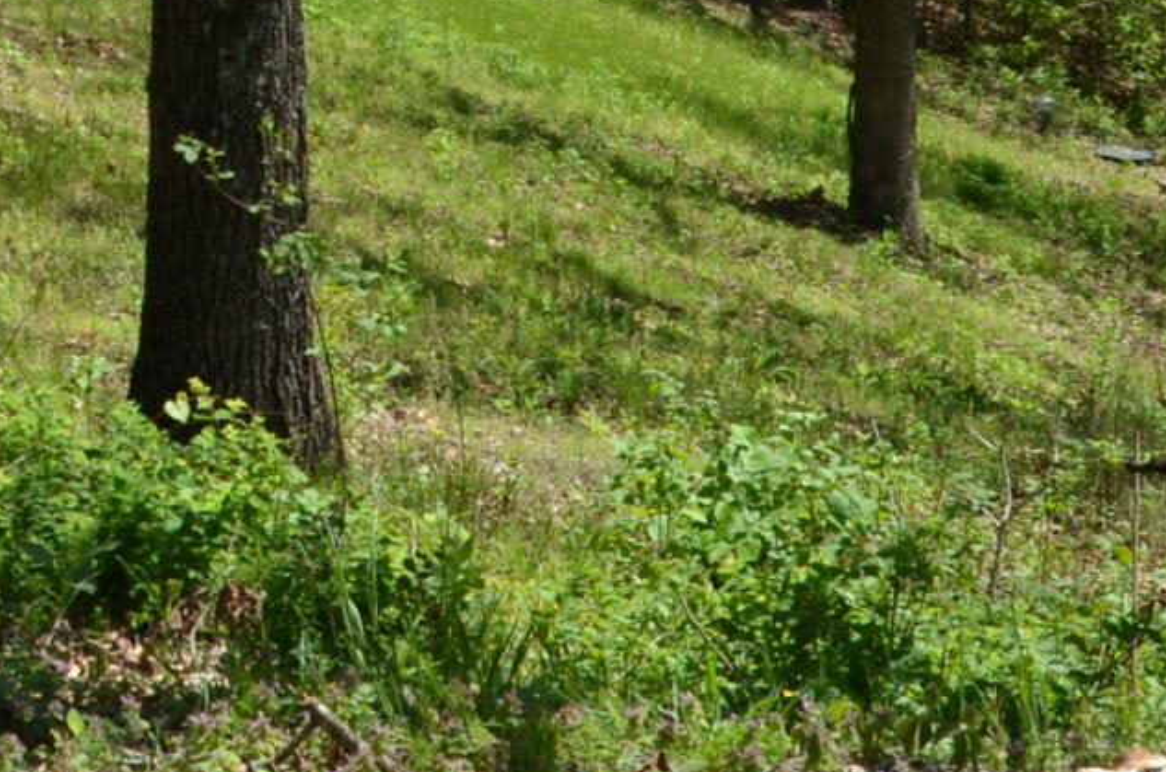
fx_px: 4136
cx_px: -308
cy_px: -495
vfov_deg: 10.2
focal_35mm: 128
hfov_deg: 15.4
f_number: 8
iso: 125
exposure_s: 1/250
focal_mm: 18
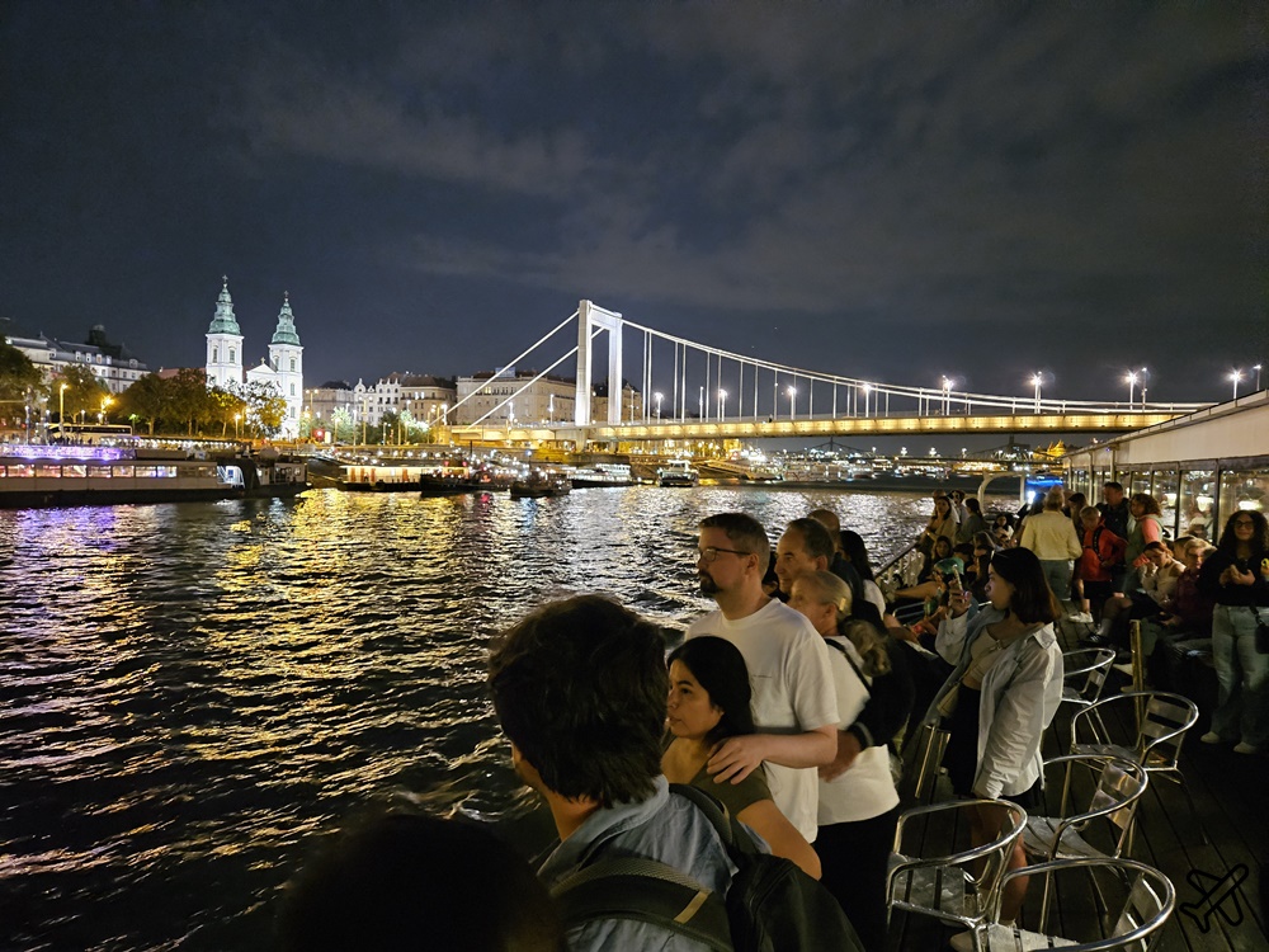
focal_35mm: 23
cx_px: 634
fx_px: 843
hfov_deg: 73.9
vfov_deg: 58.9
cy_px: 476
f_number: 1.8
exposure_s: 1/15
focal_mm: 5.4
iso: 2500
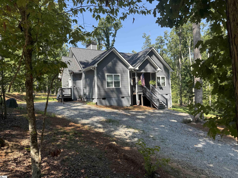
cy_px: 89
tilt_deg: +2.4
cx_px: 119
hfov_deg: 71.6
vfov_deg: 56.8
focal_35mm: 24
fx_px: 165
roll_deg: +2.7
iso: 100
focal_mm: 6.76
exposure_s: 1/1192
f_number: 1.78
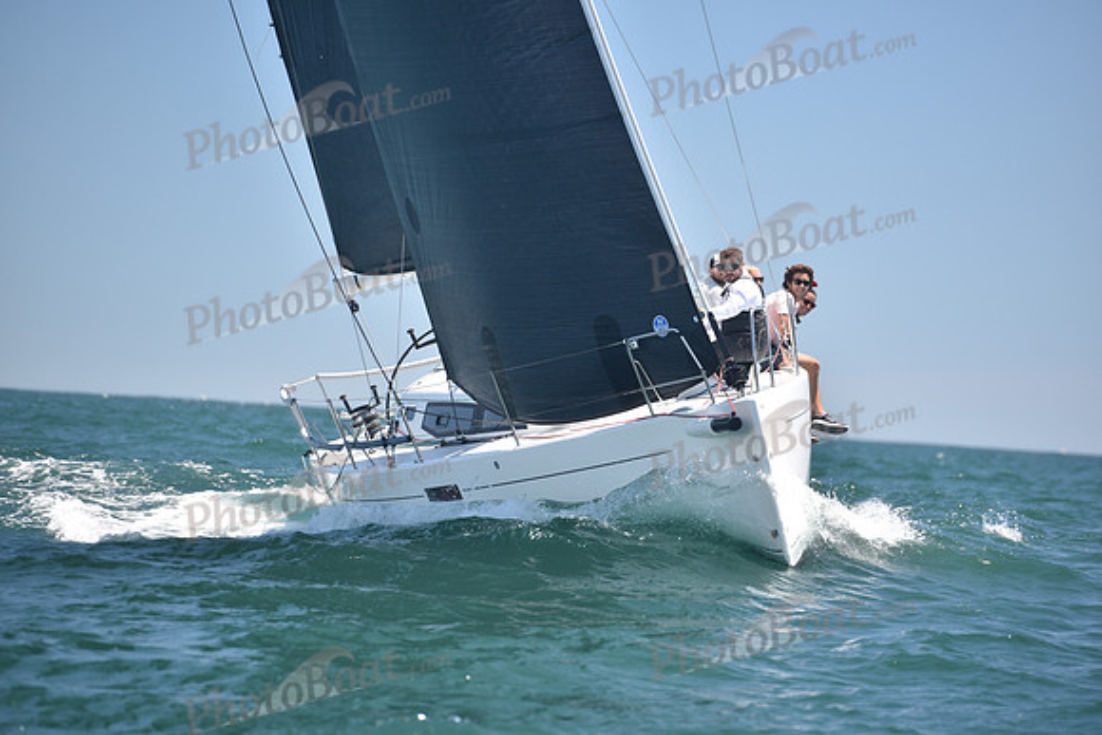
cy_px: 368
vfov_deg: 6.9
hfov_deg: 10.3
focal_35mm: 200
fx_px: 6123
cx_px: 551
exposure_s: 1/800
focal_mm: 200
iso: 320
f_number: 4
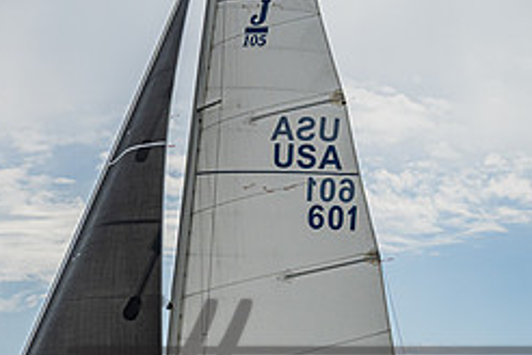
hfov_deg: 13.8
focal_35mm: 147
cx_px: 10
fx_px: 2172
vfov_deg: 9.2
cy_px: 416
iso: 400
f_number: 8
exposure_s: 1/3200
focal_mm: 50
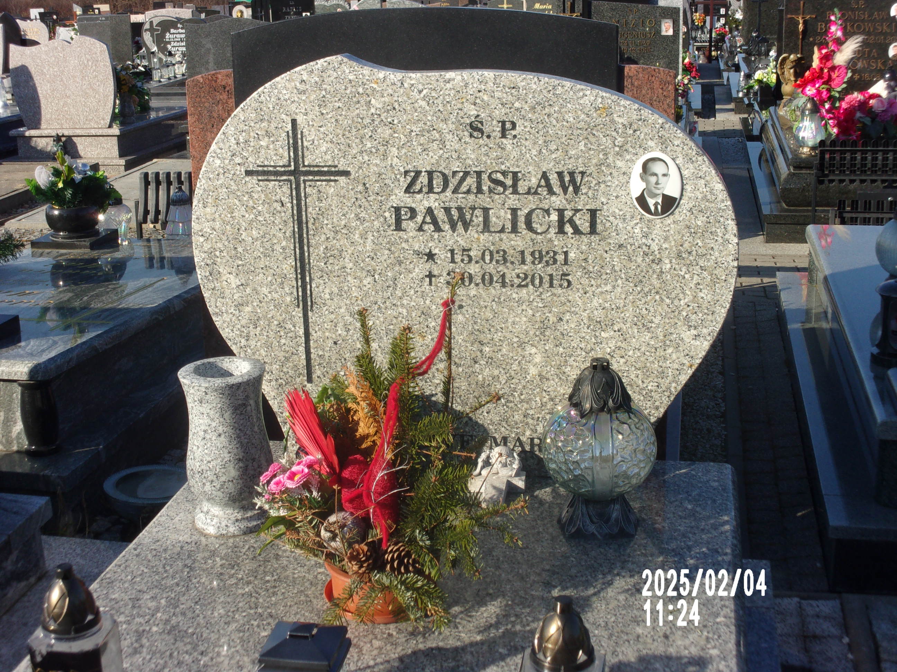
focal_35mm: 53
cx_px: 448
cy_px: 336
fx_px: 1373
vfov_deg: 27.5
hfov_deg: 36.2
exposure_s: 1/70
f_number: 13.1
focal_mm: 9.5
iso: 80
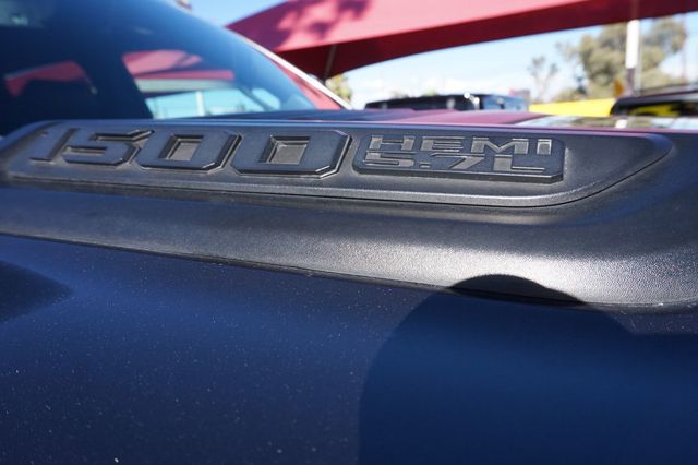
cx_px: 349
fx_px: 465
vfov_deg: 53.1
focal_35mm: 24
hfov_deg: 73.8
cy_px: 232
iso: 100
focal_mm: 16
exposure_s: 1/100
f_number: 9
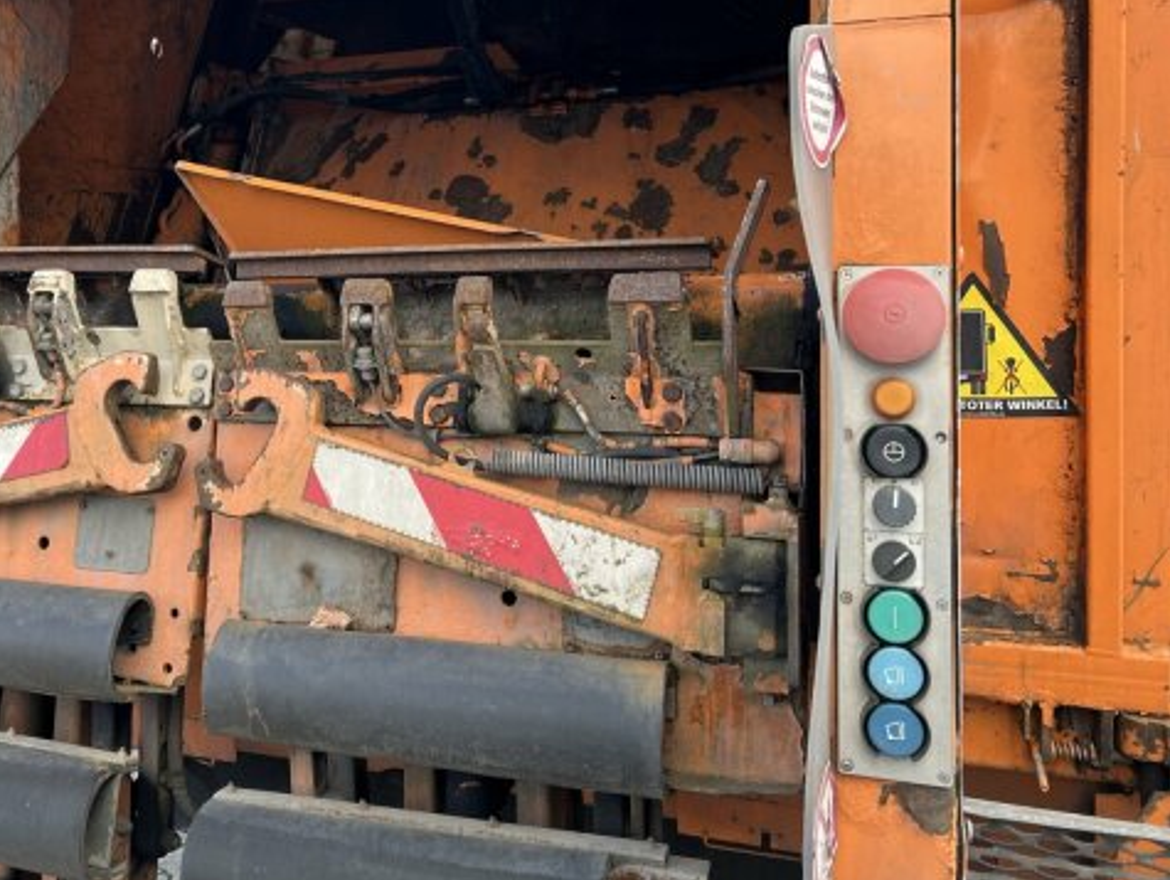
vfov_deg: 40.4
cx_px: 384
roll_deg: +1.1
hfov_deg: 51.6
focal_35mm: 35
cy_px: 311
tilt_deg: -3.3
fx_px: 1184
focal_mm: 5.7
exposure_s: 1/283
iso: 40
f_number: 1.5
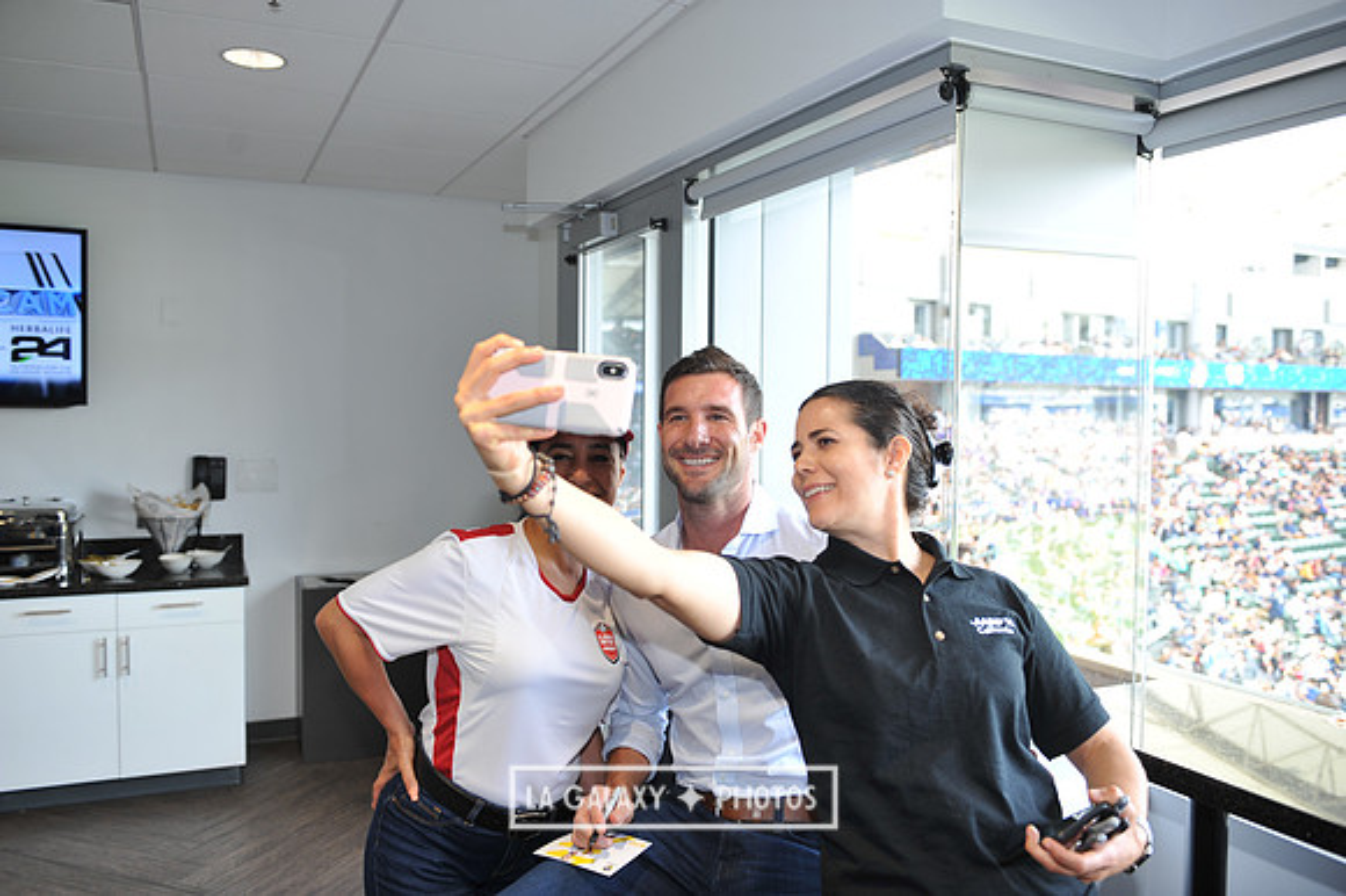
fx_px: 1084
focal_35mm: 29
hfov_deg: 63.7
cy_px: 448
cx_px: 673
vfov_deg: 44.9
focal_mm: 29
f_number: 3.5
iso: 250
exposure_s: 1/80
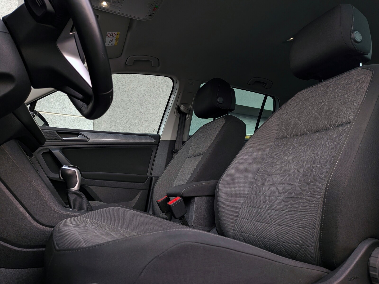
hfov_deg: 71.6
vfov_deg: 56.8
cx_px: 190
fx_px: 263
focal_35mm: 24
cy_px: 142
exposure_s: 1/90
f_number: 1.7
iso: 32
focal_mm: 4.53
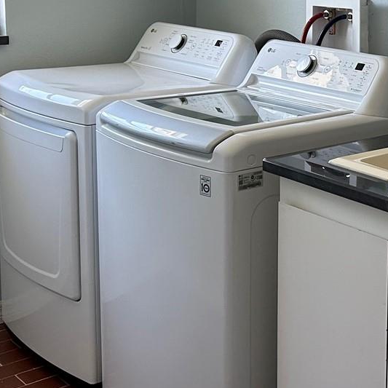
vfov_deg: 24.5
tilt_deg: -8.5
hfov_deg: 23.2
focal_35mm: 69
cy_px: 64
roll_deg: -1.8
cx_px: 449
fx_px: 875
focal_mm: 5.7
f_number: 1.5
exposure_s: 1/120
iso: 100
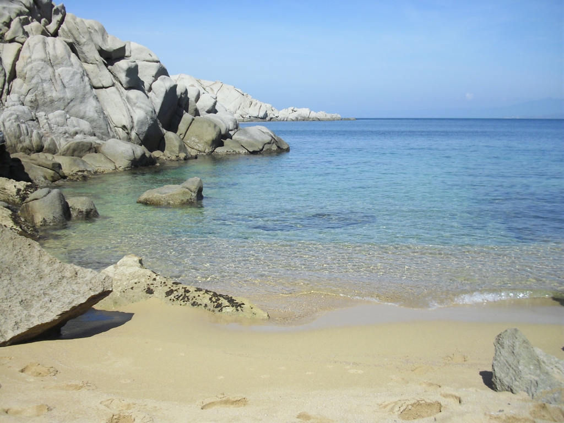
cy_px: 212
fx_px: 619
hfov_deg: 49.0
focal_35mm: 38
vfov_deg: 37.7
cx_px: 282
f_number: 8
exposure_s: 1/250
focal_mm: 6.2
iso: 100
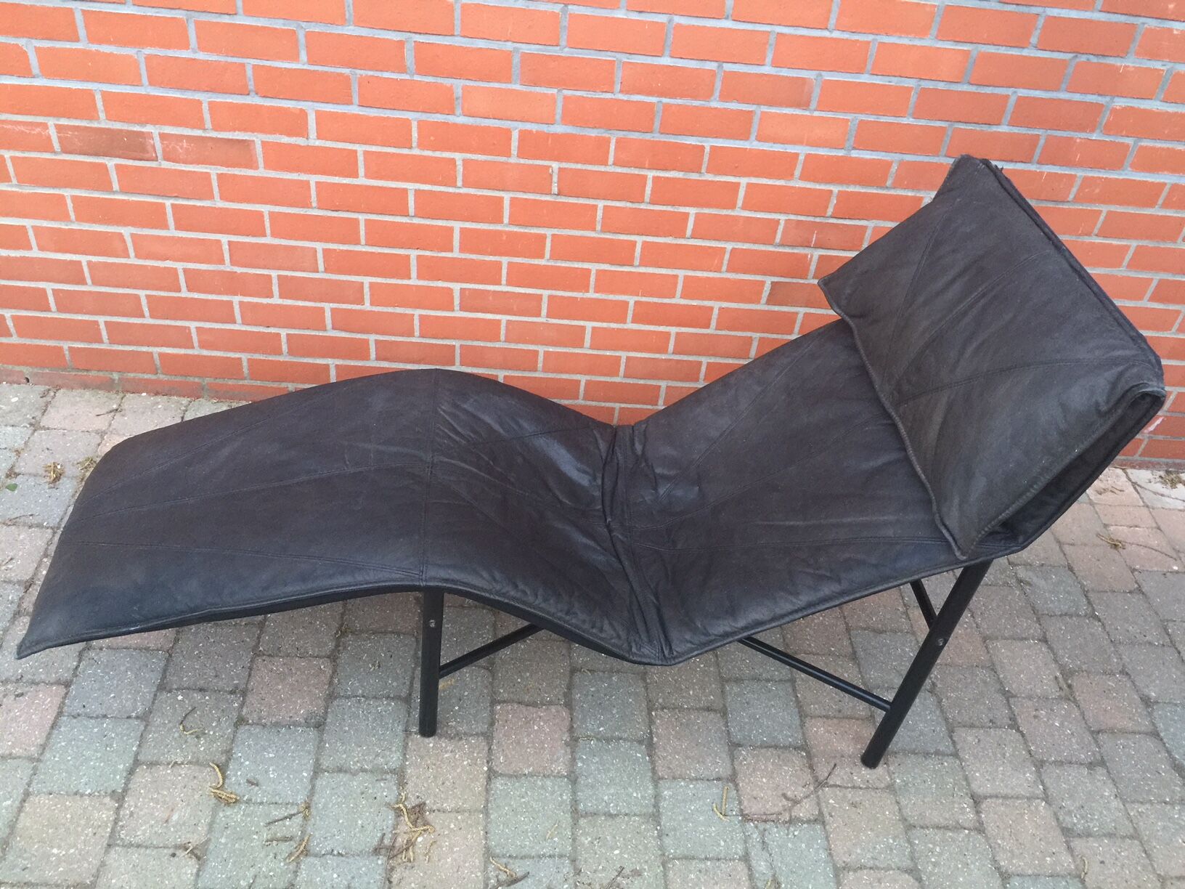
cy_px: 444
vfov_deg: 48.2
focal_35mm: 29
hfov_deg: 61.7
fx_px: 993
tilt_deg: -40.9
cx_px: 592
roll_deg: -7.9
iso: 100
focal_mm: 4.15
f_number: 2.2
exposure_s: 1/17
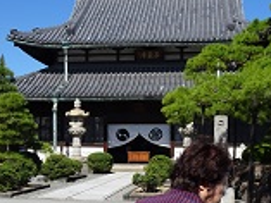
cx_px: 142
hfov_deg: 32.2
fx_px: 470
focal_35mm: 60
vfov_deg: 24.3
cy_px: 139
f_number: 3.5
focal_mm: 4.1
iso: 80
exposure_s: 1/1000
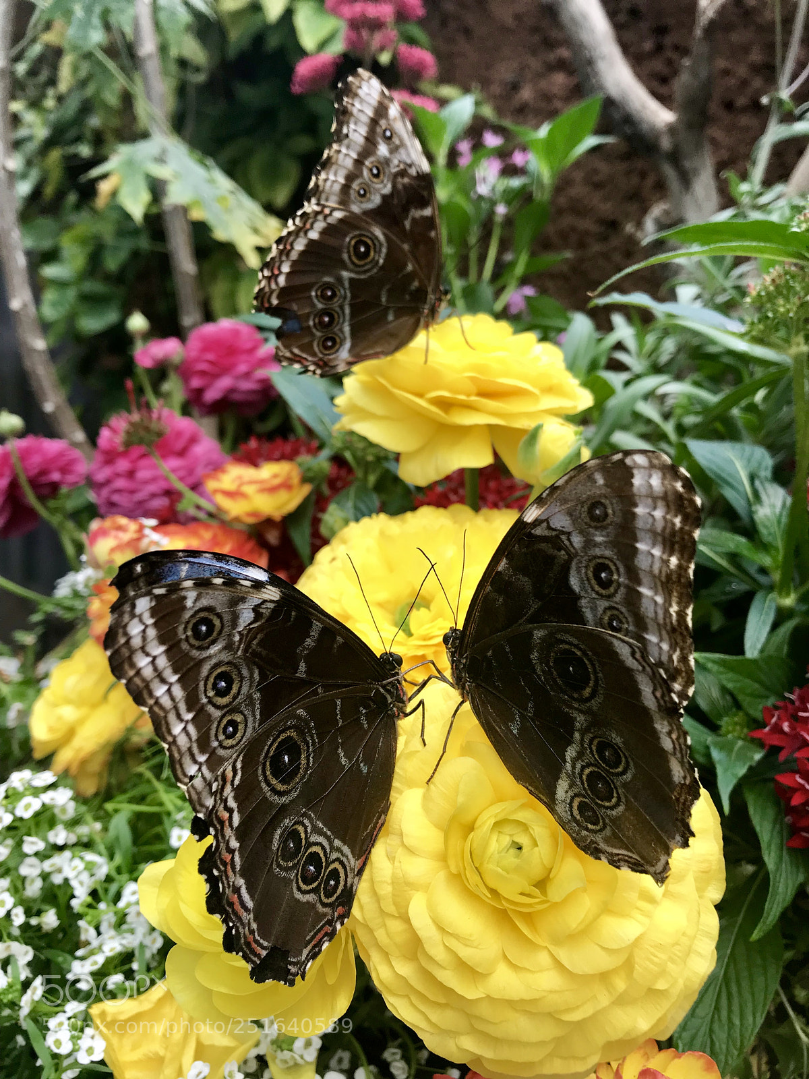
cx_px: 404
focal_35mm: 28
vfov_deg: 63.4
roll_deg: -3.2
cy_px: 540
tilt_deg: -10.3
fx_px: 873
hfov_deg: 49.7
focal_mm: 3.99
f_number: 1.8
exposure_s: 1/120
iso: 32
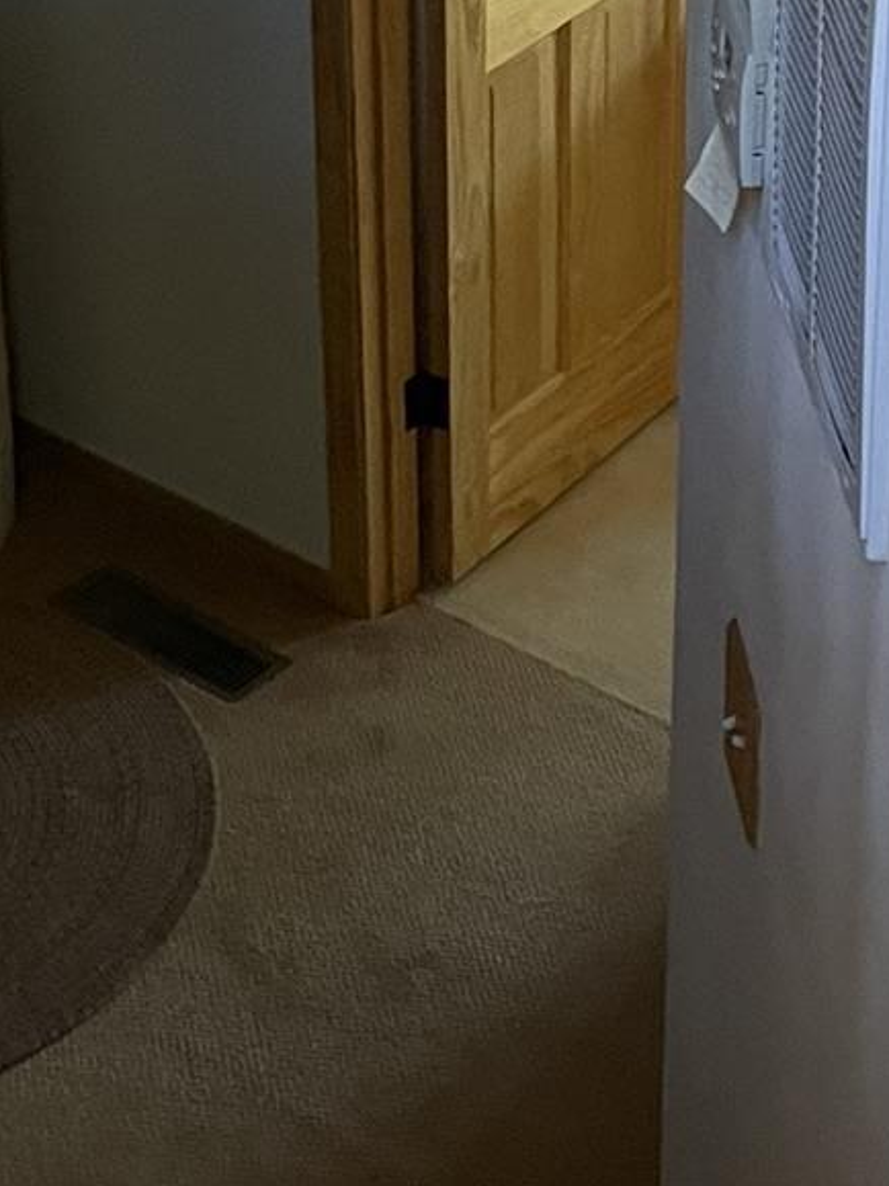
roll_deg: +2.0
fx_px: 3151
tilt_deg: -26.0
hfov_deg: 16.0
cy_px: 176
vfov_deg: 21.0
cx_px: 227
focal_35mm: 92
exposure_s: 1/53
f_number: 1.6
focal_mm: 4.2
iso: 500
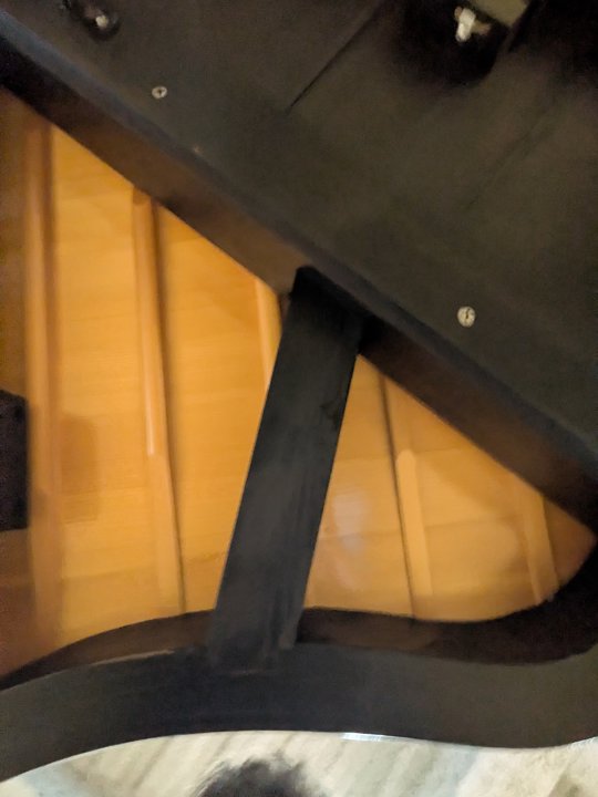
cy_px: 398
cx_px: 299
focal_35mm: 21
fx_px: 484
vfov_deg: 79.0
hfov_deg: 63.4
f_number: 2.2
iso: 1265
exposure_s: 1/16.7
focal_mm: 2.74
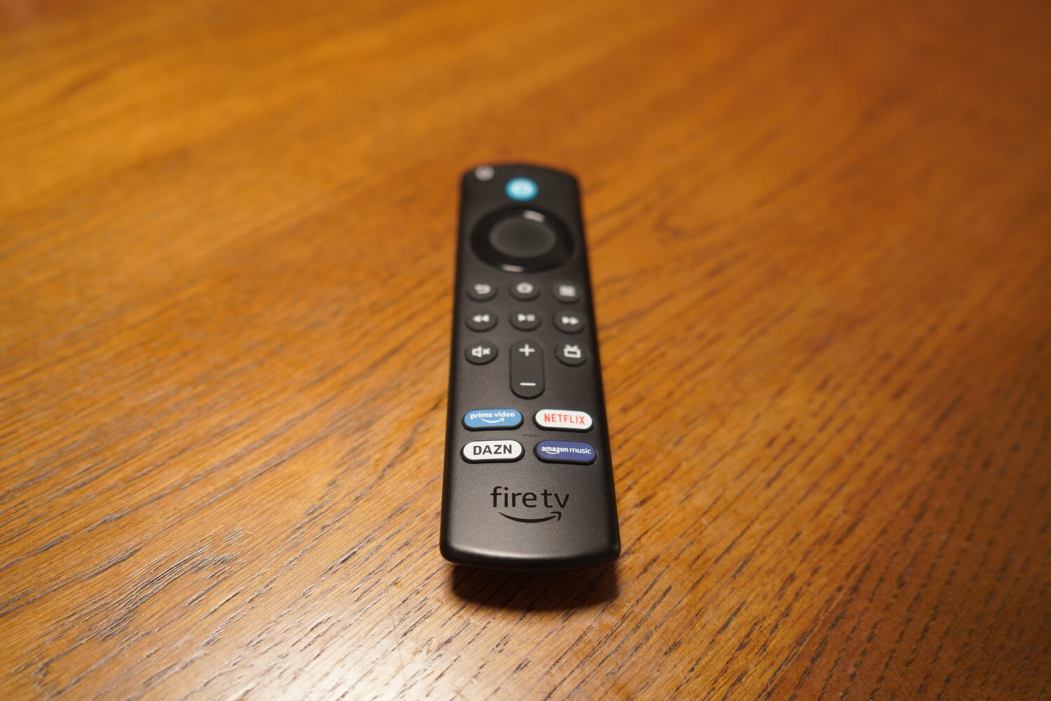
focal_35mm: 28
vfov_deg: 46.4
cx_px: 526
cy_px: 350
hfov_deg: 65.5
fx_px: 817
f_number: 4
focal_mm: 28
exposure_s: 1/60
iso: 1250
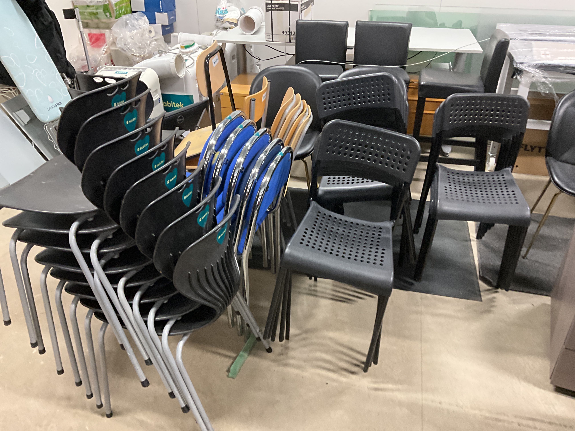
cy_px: 216
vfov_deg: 48.2
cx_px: 288
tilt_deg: -28.4
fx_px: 482
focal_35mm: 29
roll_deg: +0.5
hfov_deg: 61.7
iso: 250
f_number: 1.8
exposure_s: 1/60
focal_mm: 3
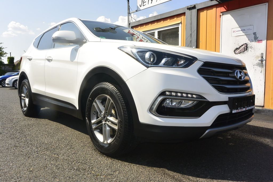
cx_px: 136
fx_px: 205
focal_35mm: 27
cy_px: 91
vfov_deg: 47.9
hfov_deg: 67.4
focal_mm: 10
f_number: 10
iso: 160
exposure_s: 1/250
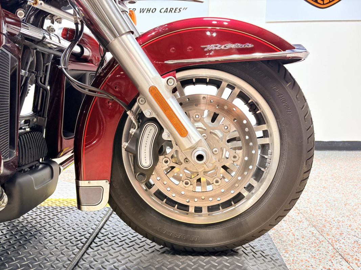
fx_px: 271
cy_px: 135
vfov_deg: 53.1
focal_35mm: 26
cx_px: 180
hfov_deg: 67.3
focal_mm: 5.96
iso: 80
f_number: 1.6
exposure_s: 1/60
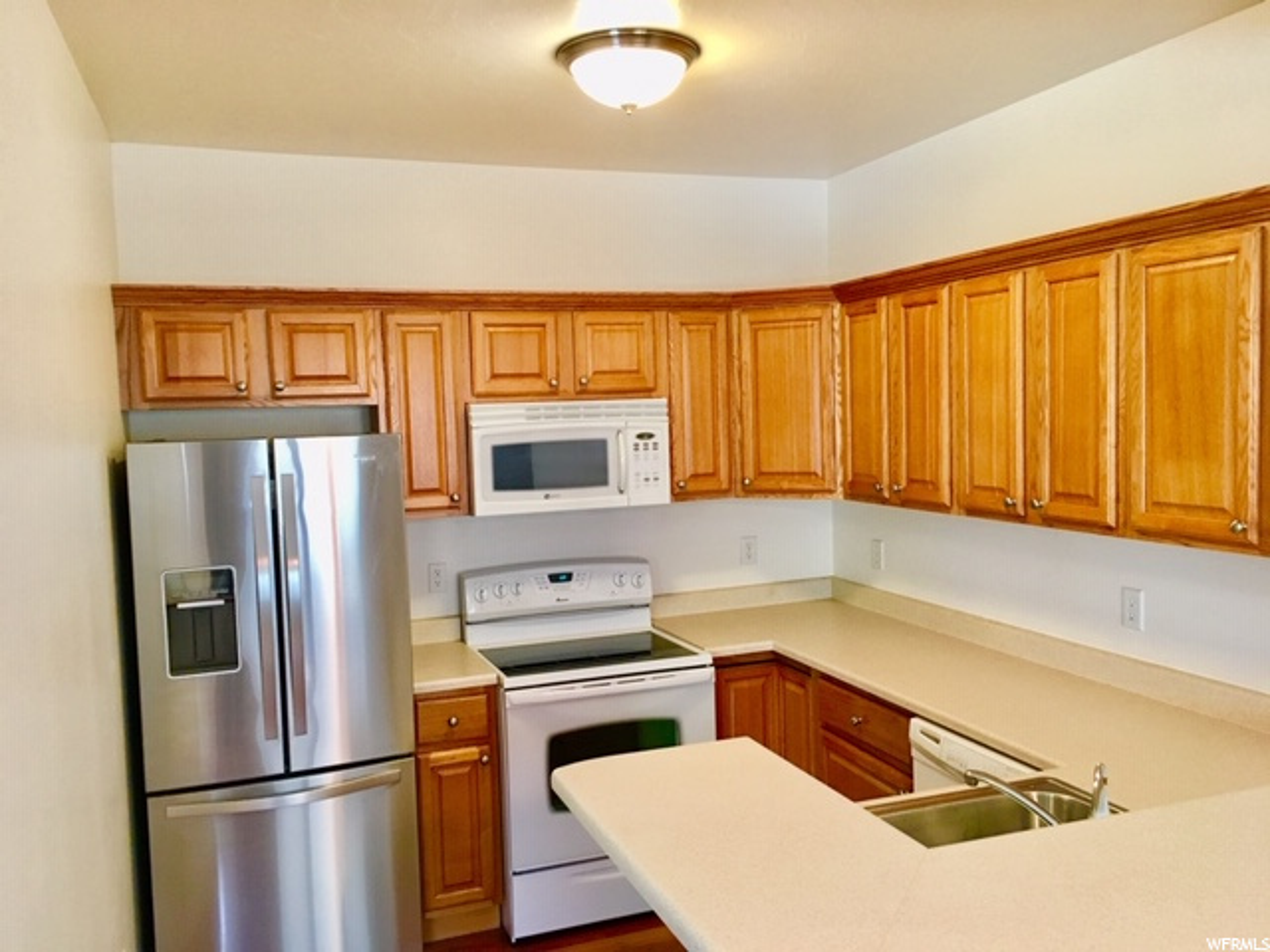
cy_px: 476
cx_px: 635
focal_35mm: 29
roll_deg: +2.5
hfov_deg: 61.7
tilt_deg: -4.7
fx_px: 1064
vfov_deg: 48.2
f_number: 2.2
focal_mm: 4.15
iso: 160
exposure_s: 1/30
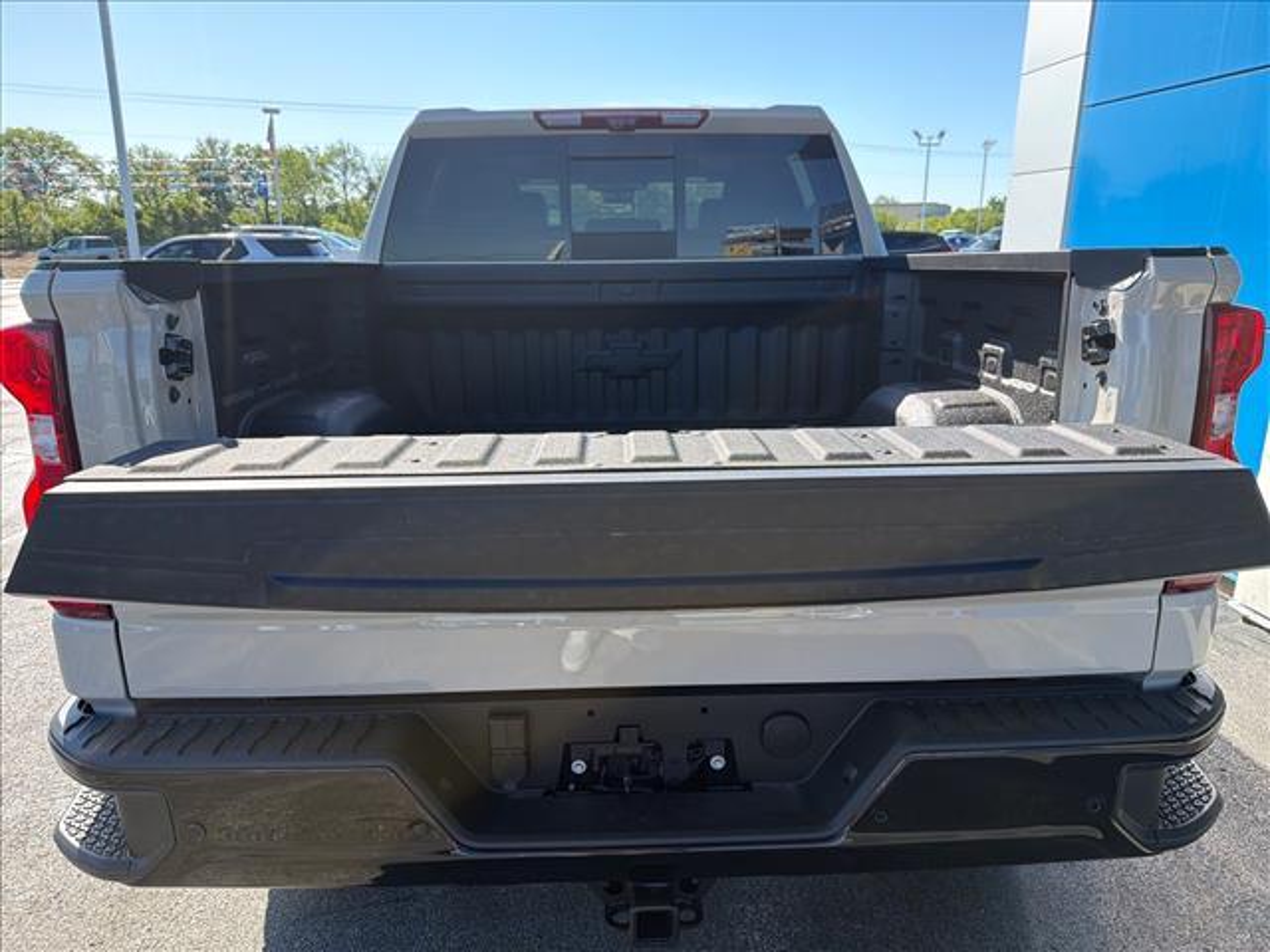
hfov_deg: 71.6
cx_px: 635
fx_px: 881
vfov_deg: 56.8
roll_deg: -2.8
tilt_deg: -14.5
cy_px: 476
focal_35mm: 24
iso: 100
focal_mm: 6.76
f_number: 1.78
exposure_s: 1/1901
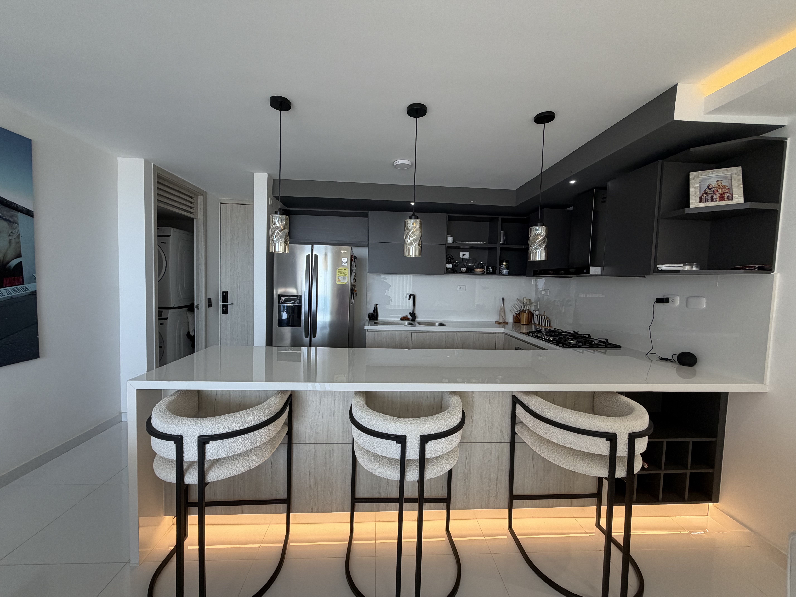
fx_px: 322
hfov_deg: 102.1
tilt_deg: -3.1
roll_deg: -1.5
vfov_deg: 85.7
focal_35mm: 14
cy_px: 298
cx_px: 398
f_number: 2.2
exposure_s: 1/120
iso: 160
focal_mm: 2.22
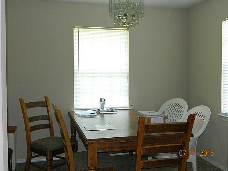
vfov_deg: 35.1
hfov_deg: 45.8
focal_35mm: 41
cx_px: 114
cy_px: 86
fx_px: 270
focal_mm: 7.3
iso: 180
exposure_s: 1/30
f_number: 3.5
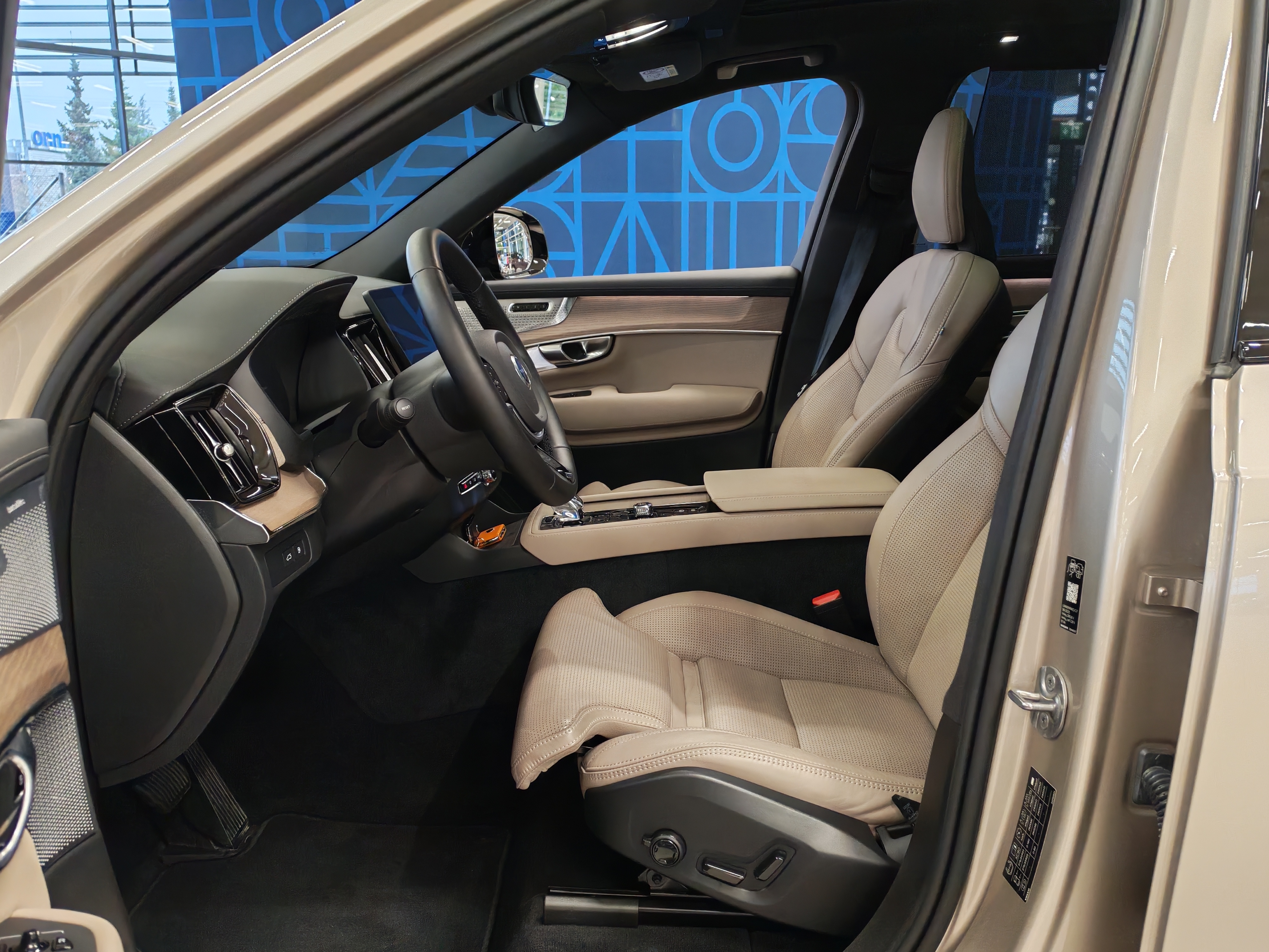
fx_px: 1136
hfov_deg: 58.4
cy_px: 476
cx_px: 634
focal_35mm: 31
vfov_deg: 45.4
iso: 981
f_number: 1.9
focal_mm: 6.12
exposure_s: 1/100
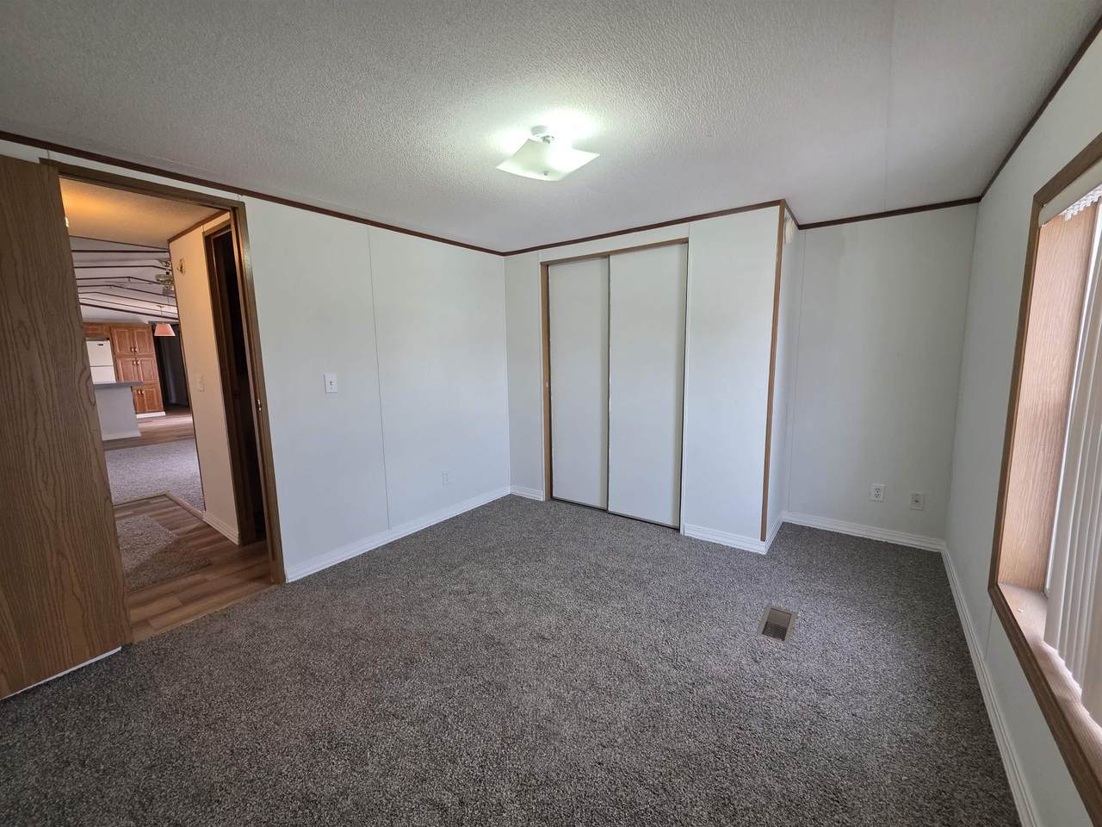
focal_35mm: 13
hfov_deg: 106.2
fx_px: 414
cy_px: 414
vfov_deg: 89.9
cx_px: 551
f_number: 1.9
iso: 200
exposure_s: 1/120
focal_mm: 2.2
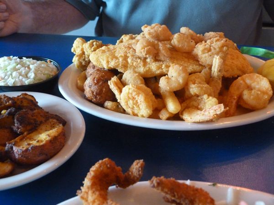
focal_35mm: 46
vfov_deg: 31.5
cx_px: 137
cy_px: 102
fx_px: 364
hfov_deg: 41.2
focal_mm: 8.3
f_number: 3.2
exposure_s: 1/15
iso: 800
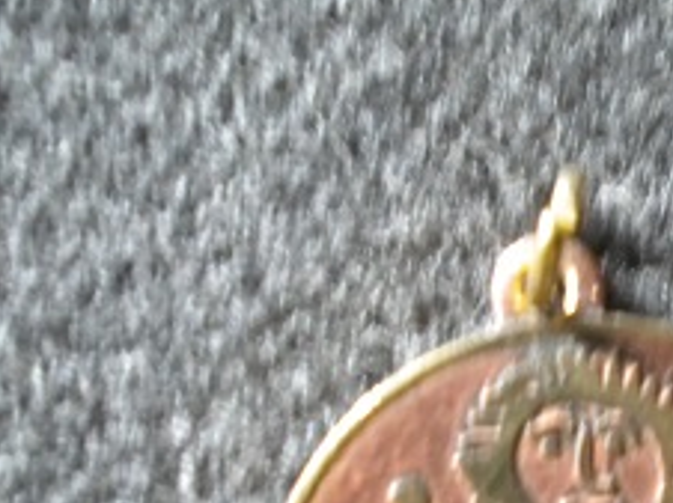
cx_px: 605
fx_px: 2117
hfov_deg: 17.8
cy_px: 560
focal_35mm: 109
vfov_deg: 13.3
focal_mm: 7.4
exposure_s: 1/15.2
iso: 400
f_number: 3.5
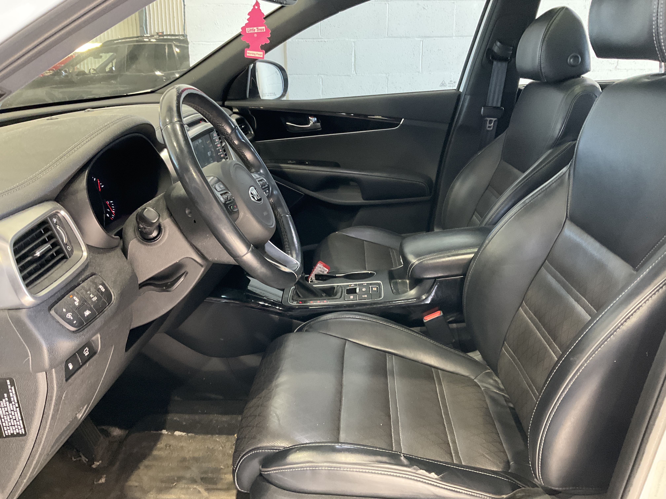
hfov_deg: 61.7
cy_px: 250
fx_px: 558
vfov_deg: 48.2
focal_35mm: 29
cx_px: 333
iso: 320
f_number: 1.8
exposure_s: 1/56
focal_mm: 3
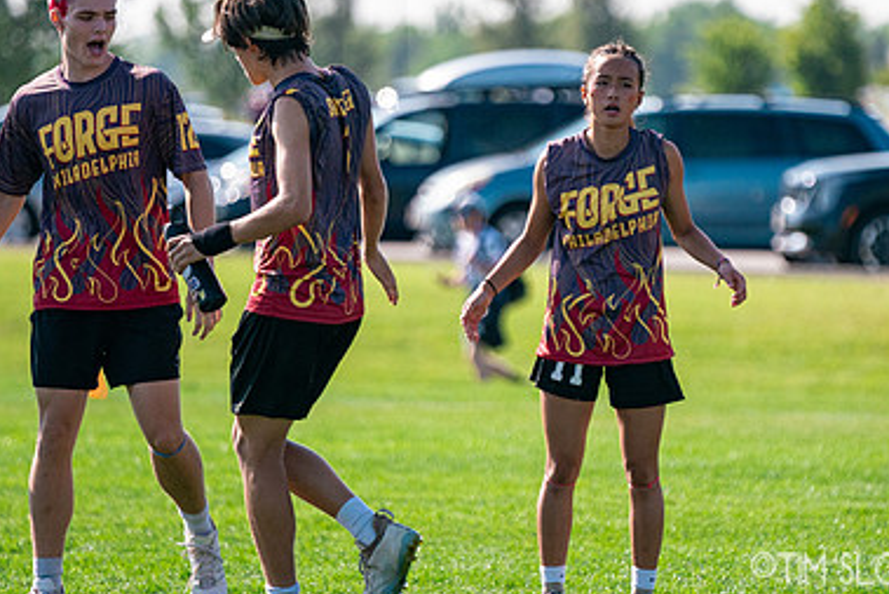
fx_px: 8621
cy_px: 266
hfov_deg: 5.9
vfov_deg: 3.9
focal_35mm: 349
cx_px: 563
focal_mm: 200
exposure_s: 1/12800
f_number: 2.8
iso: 1000
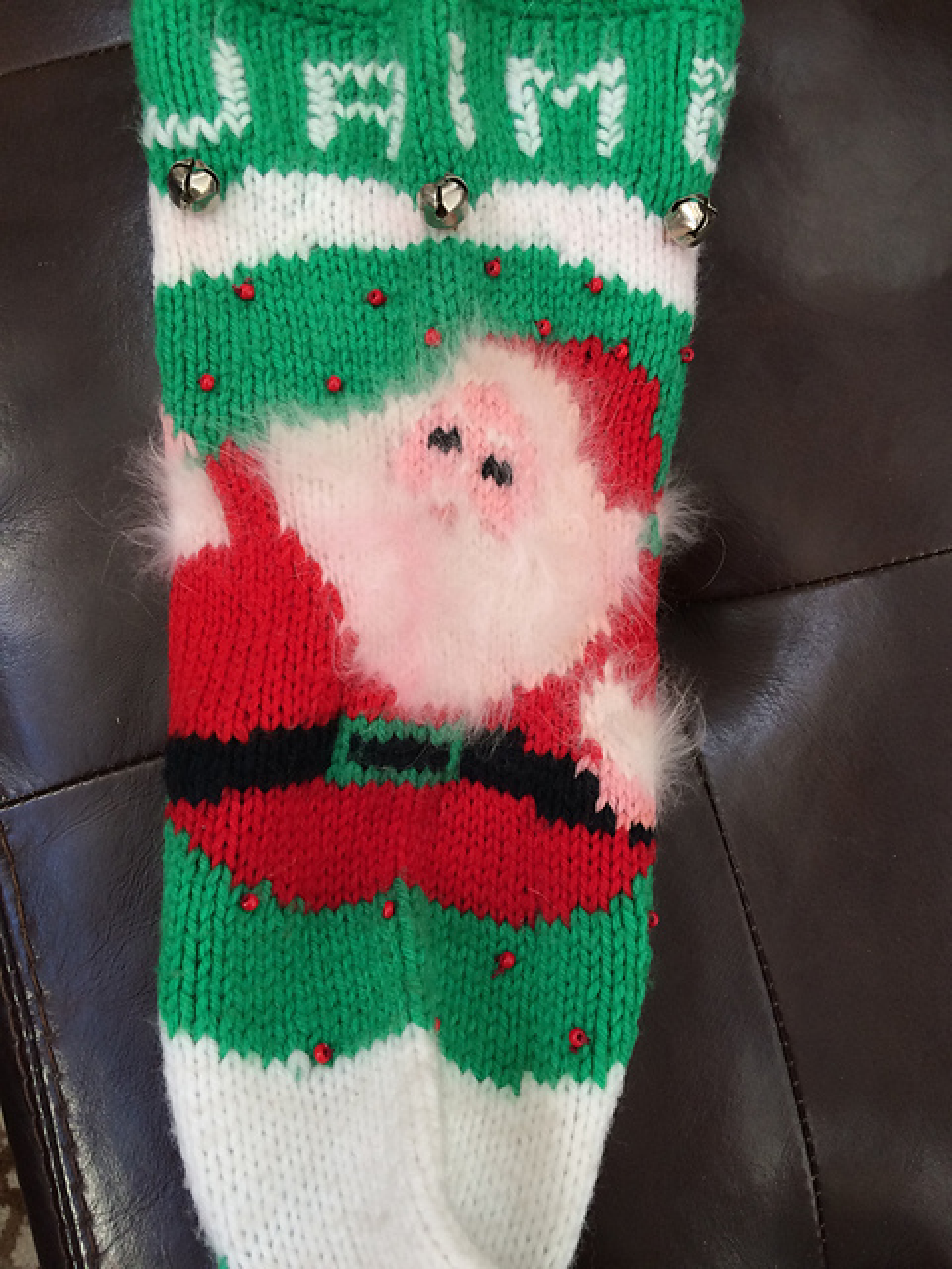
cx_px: 476
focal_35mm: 29
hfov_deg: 48.2
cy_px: 634
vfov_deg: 61.7
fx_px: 1063
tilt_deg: -85.2
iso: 32
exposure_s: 1/30
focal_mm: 4.15
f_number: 2.2
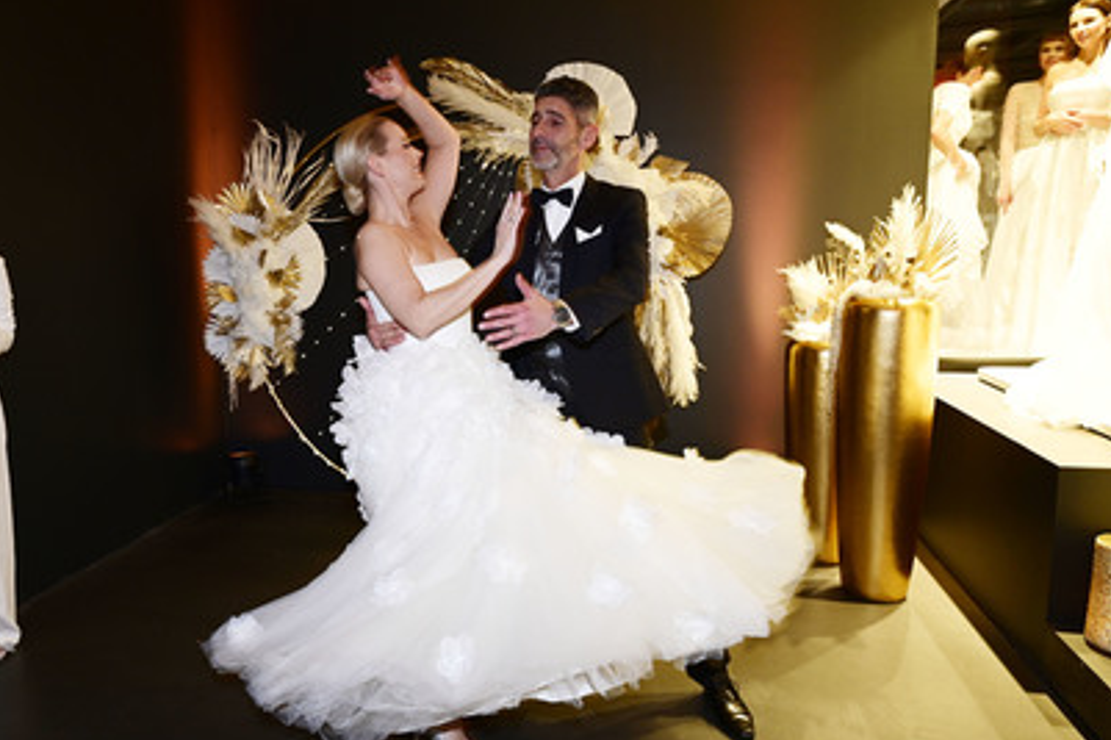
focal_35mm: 27
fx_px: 833
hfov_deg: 67.2
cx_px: 489
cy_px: 410
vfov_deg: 47.8
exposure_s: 1/60
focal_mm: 24
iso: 1250
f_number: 4.5
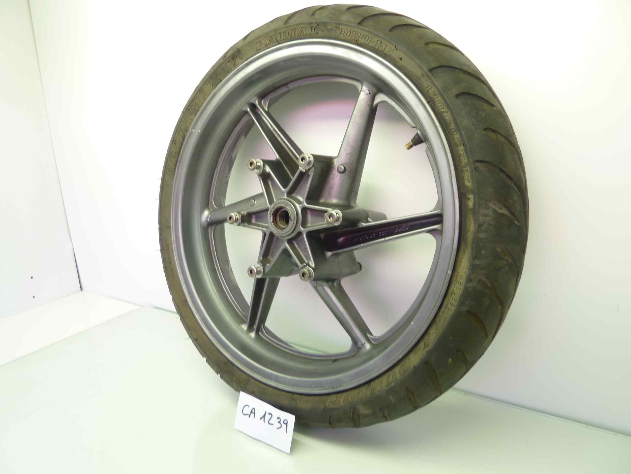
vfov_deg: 54.9
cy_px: 237
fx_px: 456
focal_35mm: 25
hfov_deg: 69.4
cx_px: 316
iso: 80
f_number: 3.3
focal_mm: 4.1
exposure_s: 1/15
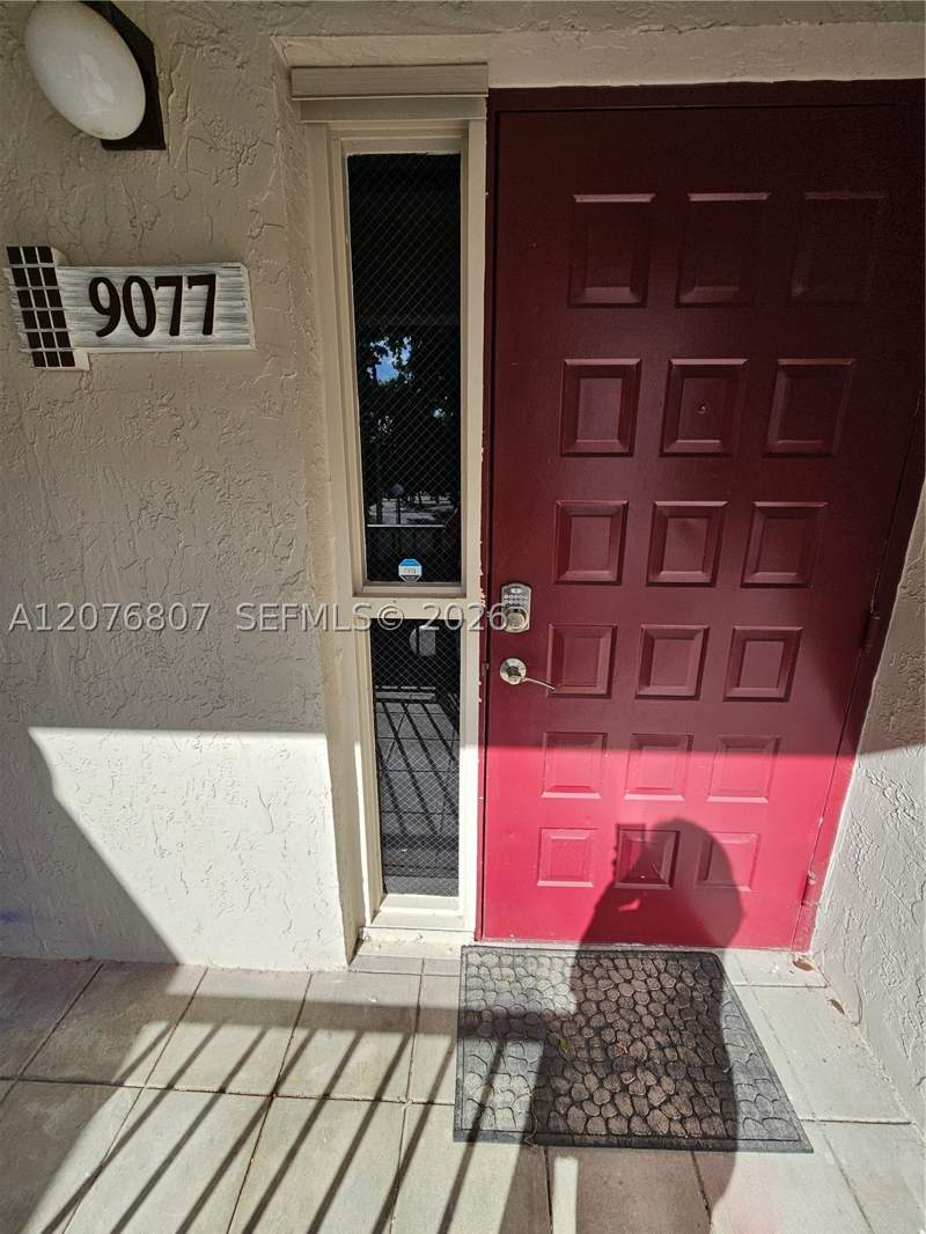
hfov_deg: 89.9
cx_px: 463
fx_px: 463
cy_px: 617
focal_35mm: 13
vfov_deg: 106.2
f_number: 2.2
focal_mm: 2.2
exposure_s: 1/1328
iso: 50
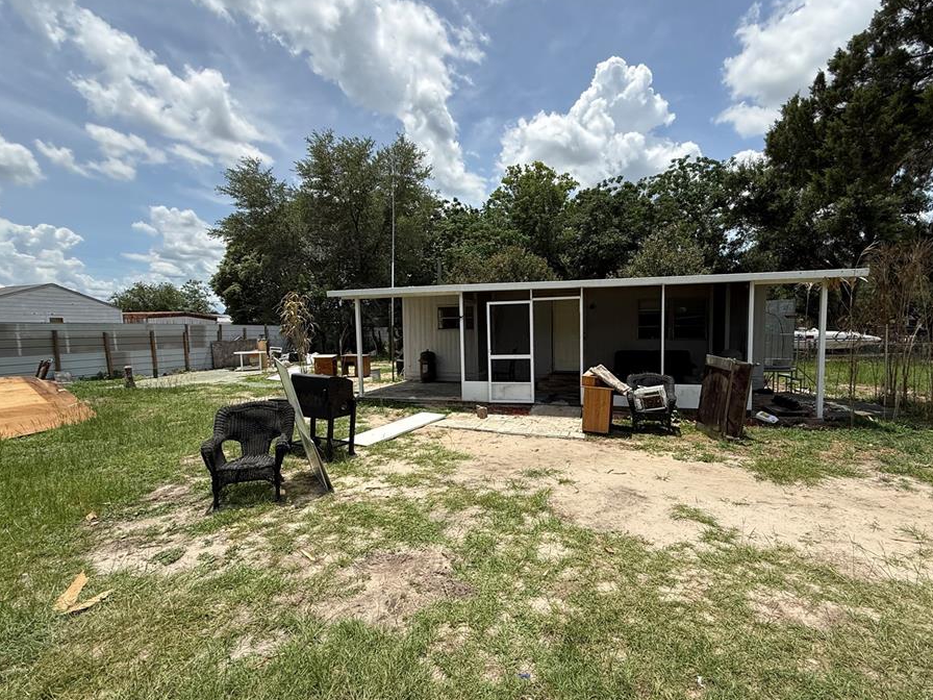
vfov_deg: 78.1
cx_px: 497
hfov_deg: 94.4
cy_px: 357
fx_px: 431
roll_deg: -0.1
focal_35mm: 16
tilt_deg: -4.7
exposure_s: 1/1961
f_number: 2.2
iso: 50
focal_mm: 2.22
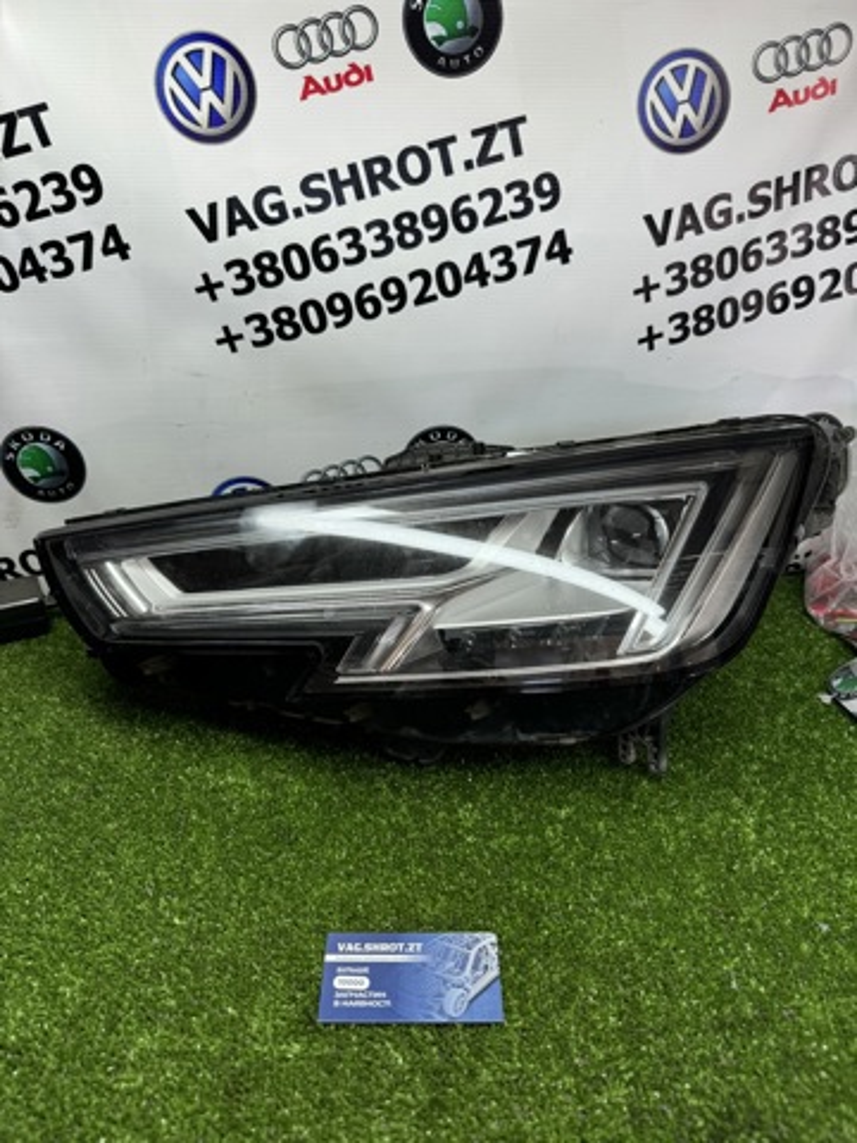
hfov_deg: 56.8
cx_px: 428
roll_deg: -0.9
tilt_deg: -28.3
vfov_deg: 71.6
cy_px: 572
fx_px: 792
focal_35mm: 24
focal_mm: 6.76
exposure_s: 1/171
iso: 64
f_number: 1.78
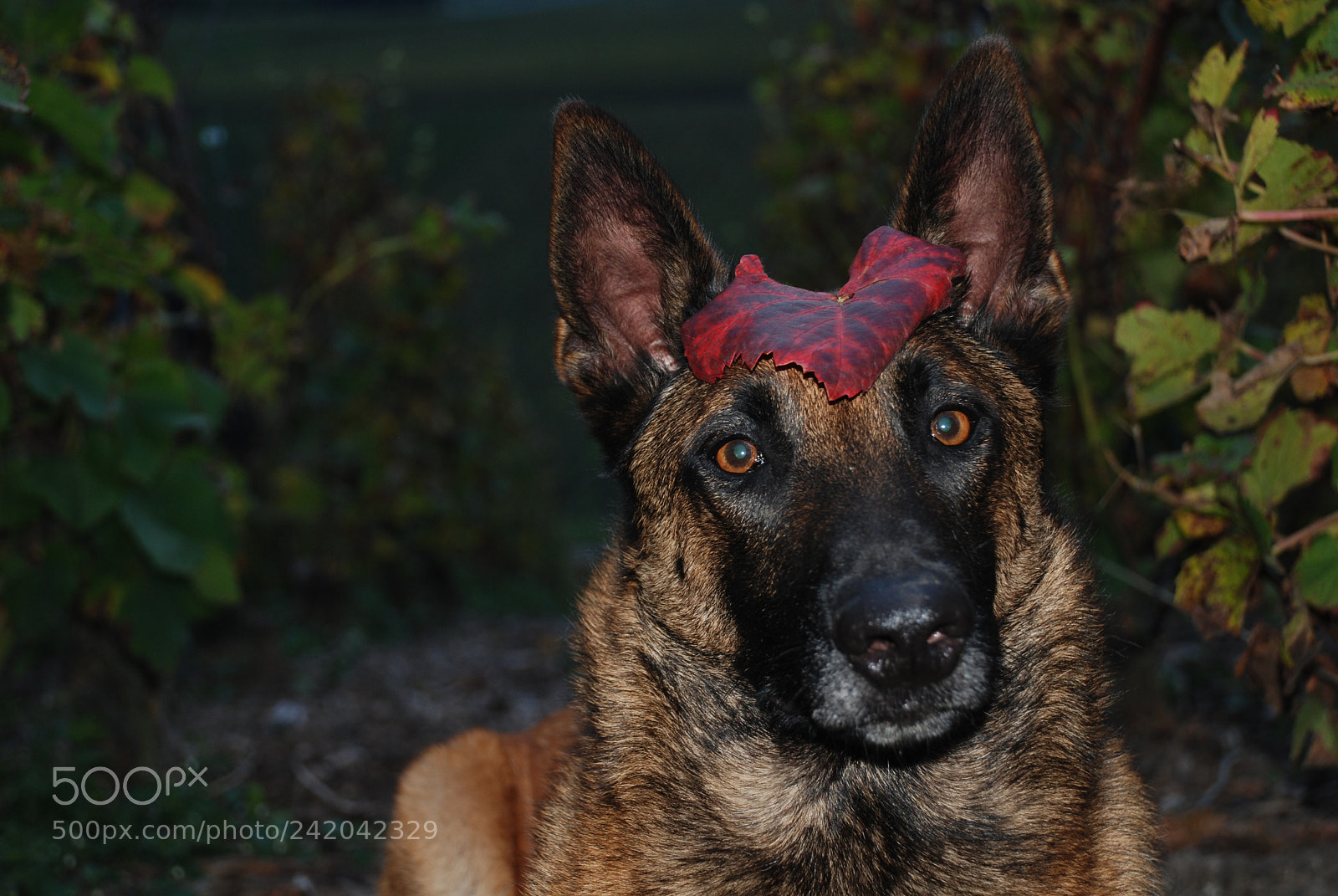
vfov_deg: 17.5
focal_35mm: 78
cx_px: 669
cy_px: 448
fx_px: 2902
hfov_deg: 26.0
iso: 200
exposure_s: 1/60
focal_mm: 52
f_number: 5
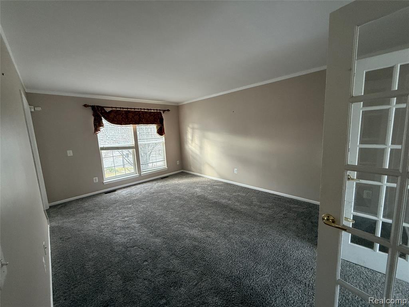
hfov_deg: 102.1
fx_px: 165
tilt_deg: -7.7
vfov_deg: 85.7
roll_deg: +2.9
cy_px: 154
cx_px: 204
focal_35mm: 14
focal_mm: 2.22
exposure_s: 1/99
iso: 160
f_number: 2.2
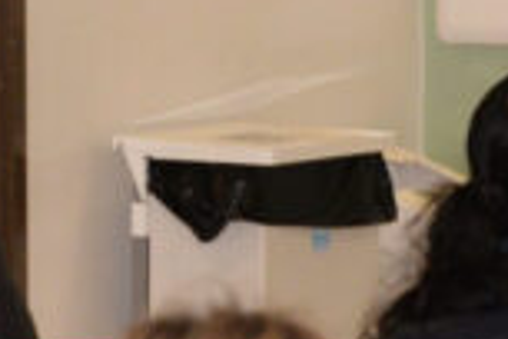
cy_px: 60
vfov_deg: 3.2
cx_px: 1149
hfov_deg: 4.6
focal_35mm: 435
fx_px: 6138
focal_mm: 65
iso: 1250
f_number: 7.1
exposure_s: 1/200
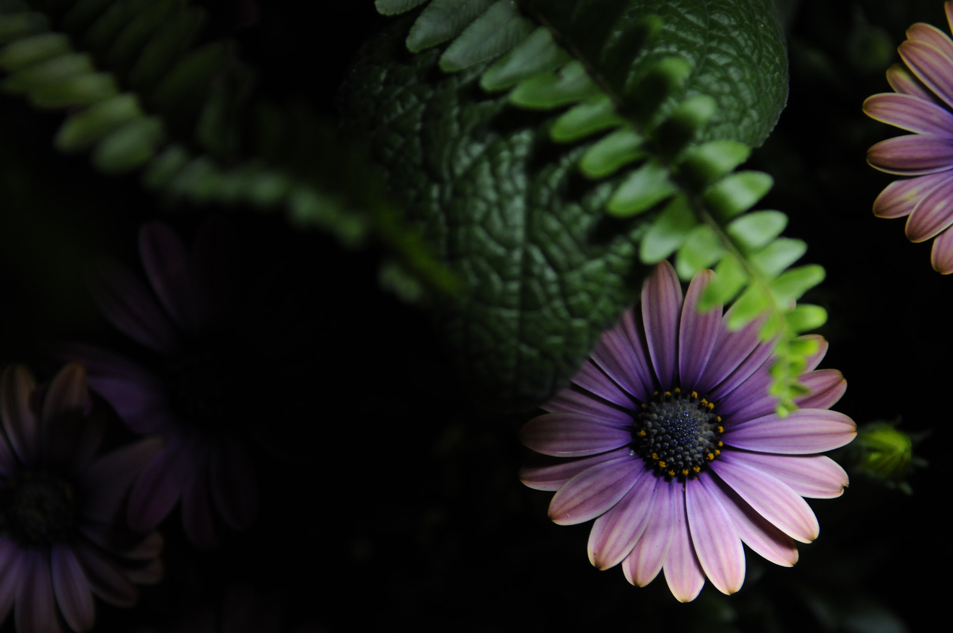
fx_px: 2181
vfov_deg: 16.5
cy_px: 316
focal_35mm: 82
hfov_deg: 24.6
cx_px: 476
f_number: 4
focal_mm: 55
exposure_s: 1/100
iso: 800
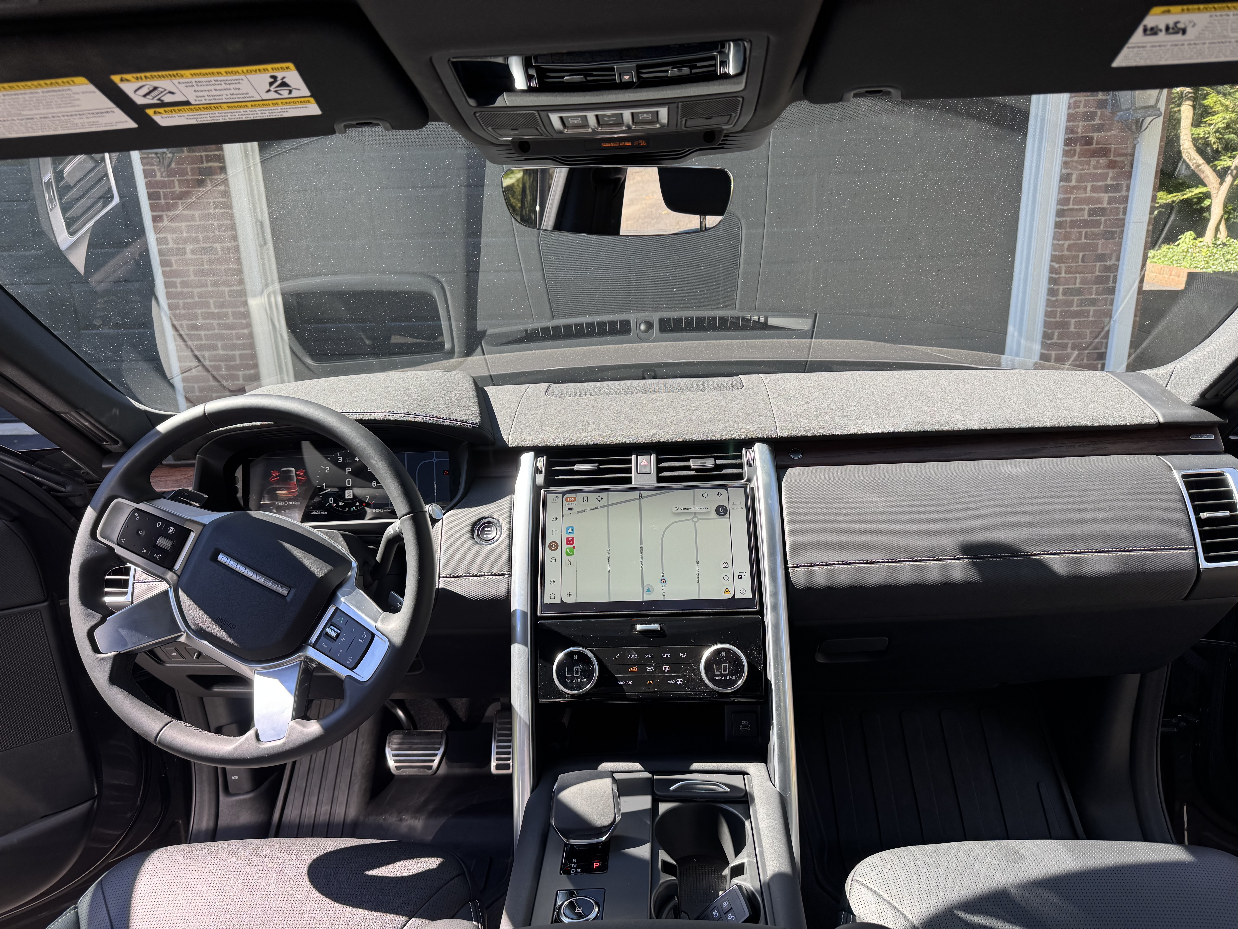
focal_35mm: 24
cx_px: 619
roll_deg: +1.8
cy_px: 464
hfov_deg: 71.6
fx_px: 858
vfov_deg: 56.8
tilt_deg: -18.7
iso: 80
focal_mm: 6.76
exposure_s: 1/390
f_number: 1.78
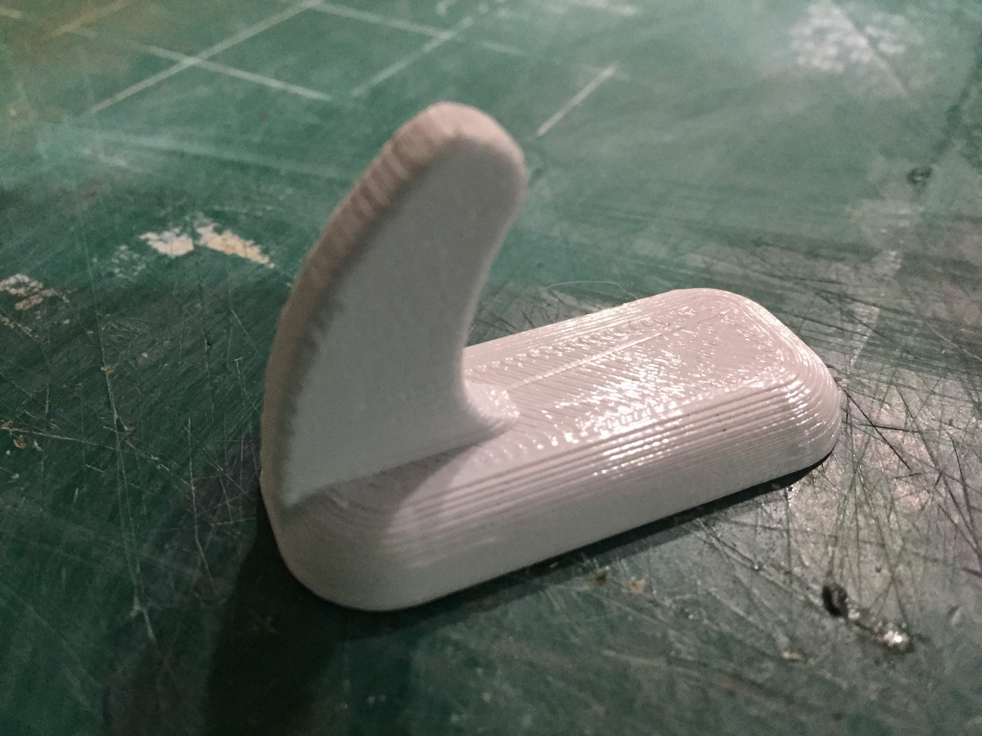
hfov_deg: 61.7
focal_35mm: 29
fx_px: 823
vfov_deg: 48.2
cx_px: 491
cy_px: 368
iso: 250
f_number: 2.2
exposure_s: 1/15
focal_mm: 4.15
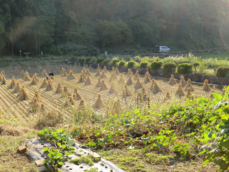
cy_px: 86
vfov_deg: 30.9
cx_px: 114
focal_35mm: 47
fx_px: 311
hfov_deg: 40.4
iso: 64
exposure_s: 1/160
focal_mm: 8.4
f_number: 4
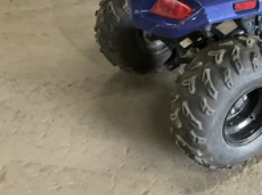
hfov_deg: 31.0
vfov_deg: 23.7
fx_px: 446
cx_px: 245
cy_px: 3
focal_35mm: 59
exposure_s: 1/40
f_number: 1.8
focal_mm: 3
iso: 200
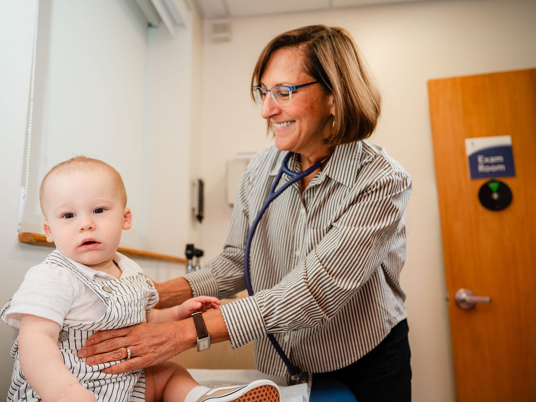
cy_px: 202
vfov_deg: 51.3
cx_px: 265
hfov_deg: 65.3
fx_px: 418
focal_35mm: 27
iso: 250
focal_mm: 24
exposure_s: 1/200
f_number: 2.8
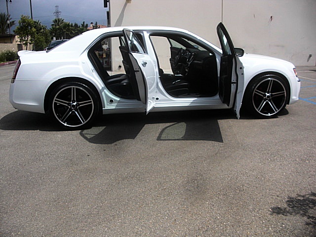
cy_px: 118
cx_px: 158
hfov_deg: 51.4
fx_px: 329
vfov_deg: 39.7
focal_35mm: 36
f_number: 7.9
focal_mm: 6.3
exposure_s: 1/200
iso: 50
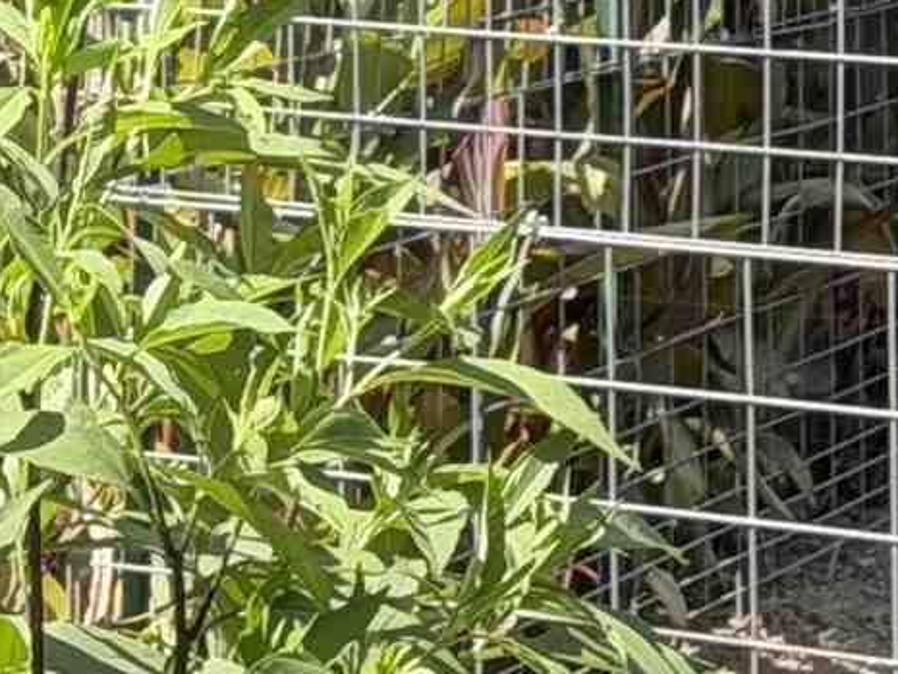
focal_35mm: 317
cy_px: -531
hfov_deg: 6.2
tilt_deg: -1.7
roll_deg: -1.4
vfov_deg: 4.6
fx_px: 8226
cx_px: 1261
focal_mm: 6.76
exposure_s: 1/1041
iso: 80
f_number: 1.78
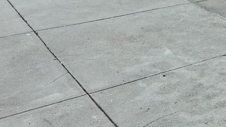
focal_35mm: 79
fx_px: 473
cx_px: 332
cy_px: -127
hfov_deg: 22.4
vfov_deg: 13.2
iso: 200
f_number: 1.8
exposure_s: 1/167
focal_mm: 5.59
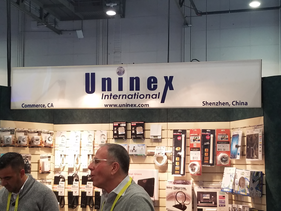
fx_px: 211
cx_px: 140
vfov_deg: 53.1
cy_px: 106
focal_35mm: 26
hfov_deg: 67.3
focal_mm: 4.2
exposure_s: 1/60
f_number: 1.7
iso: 64
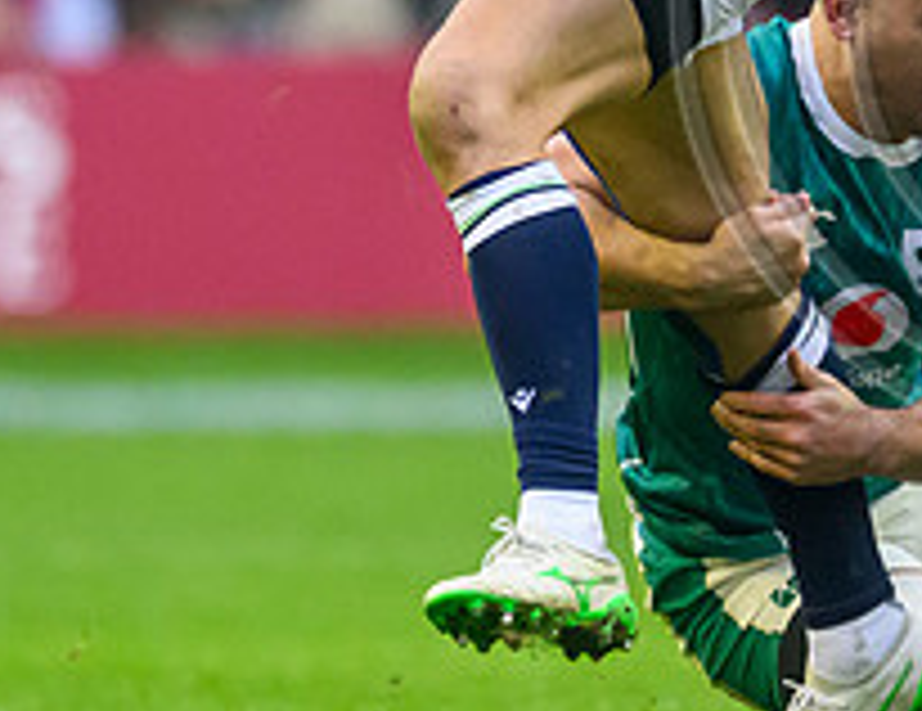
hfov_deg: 0.8
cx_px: 830
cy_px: 396
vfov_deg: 0.6
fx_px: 67660
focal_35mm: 2515
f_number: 4
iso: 5000
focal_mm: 560
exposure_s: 1/1600
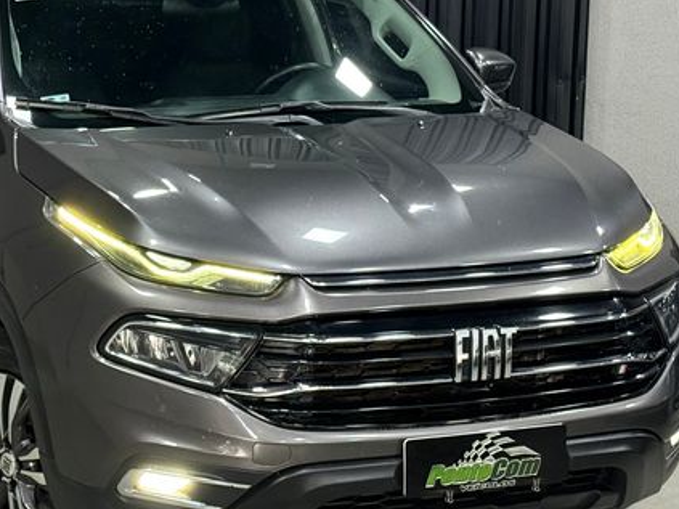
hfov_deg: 21.2
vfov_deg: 16.1
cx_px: 210
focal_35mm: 92
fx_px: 1804
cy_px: 228
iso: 400
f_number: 1.78
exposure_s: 1/39
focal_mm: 6.76
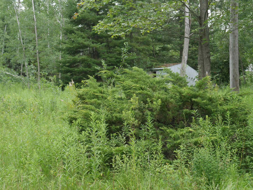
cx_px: 140
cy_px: 60
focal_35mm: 66
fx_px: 483
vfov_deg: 22.2
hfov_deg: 29.4
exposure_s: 1/125
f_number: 5.2
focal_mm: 24
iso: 200
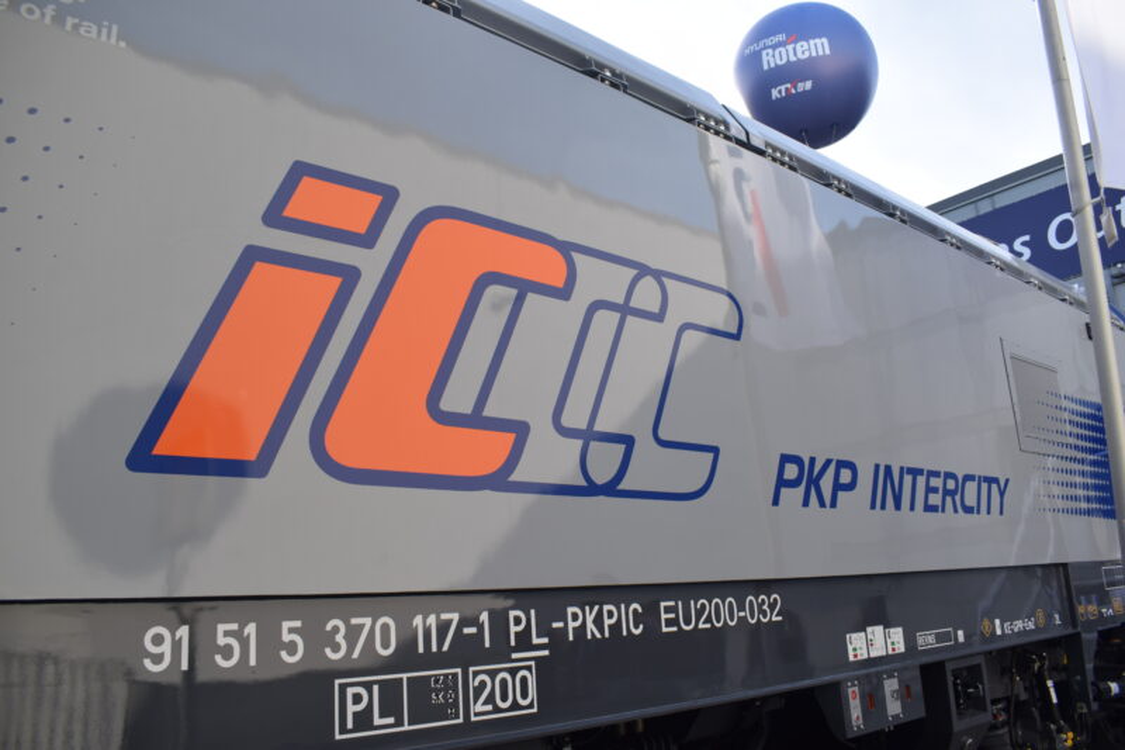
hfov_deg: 67.4
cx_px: 562
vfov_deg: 47.9
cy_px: 375
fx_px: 844
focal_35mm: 27
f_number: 8
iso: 220
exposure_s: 1/250
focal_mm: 18
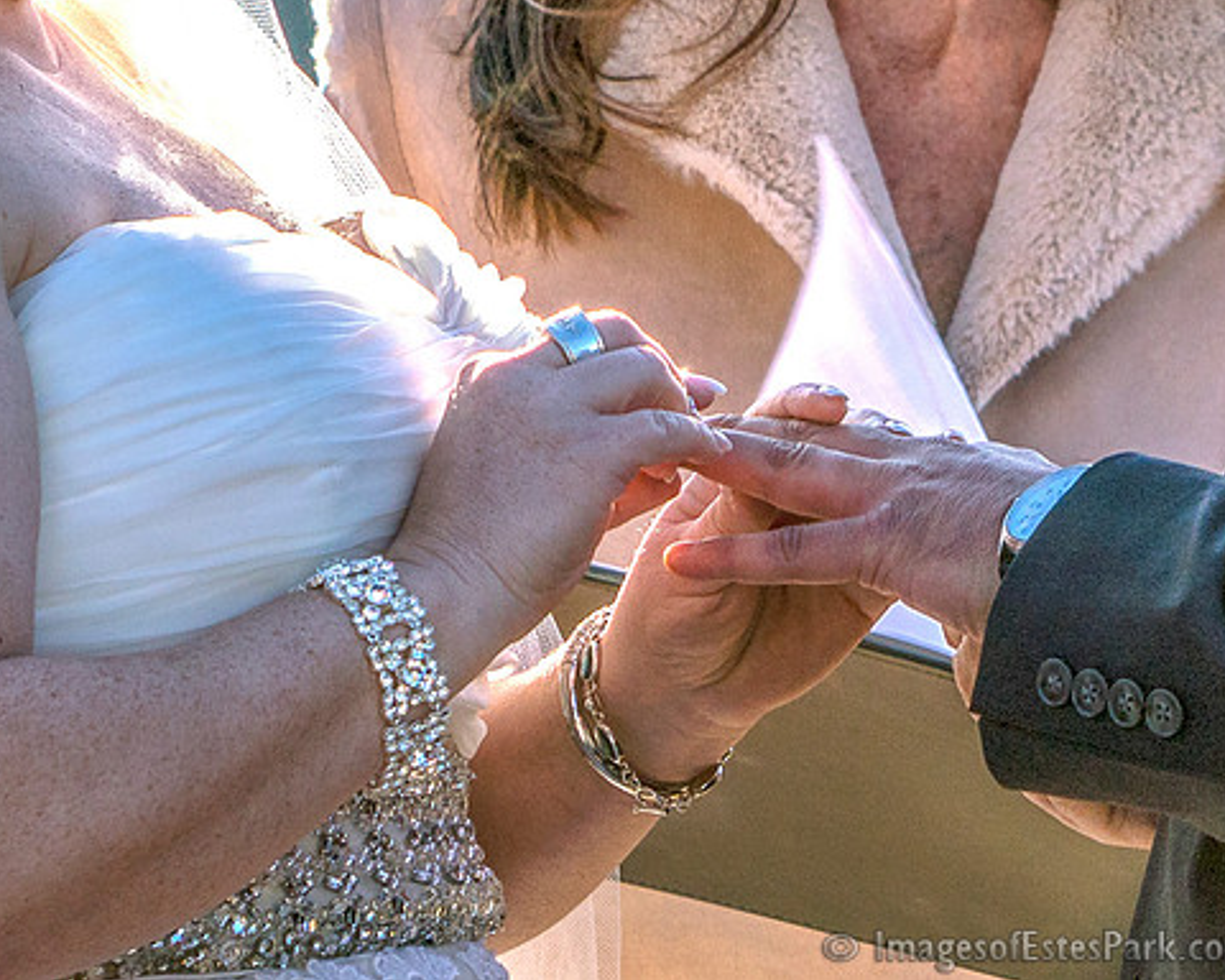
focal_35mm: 227
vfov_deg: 6.8
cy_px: 489
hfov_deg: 8.5
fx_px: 8230
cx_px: 687
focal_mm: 200
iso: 100
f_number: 6.3
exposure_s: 1/320
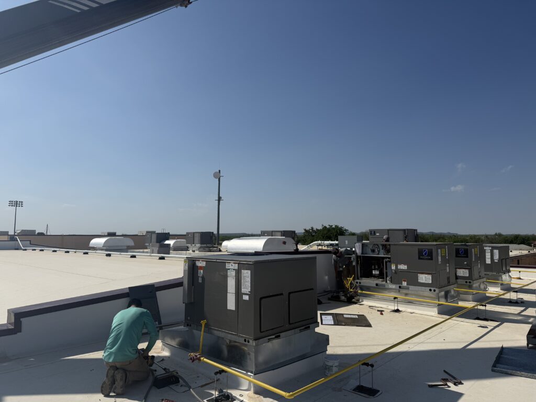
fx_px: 372
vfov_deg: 56.8
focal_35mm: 24
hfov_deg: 71.6
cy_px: 201
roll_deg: -0.1
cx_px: 268
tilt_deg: +6.7
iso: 80
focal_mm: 6.76
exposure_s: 1/14286
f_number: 1.78
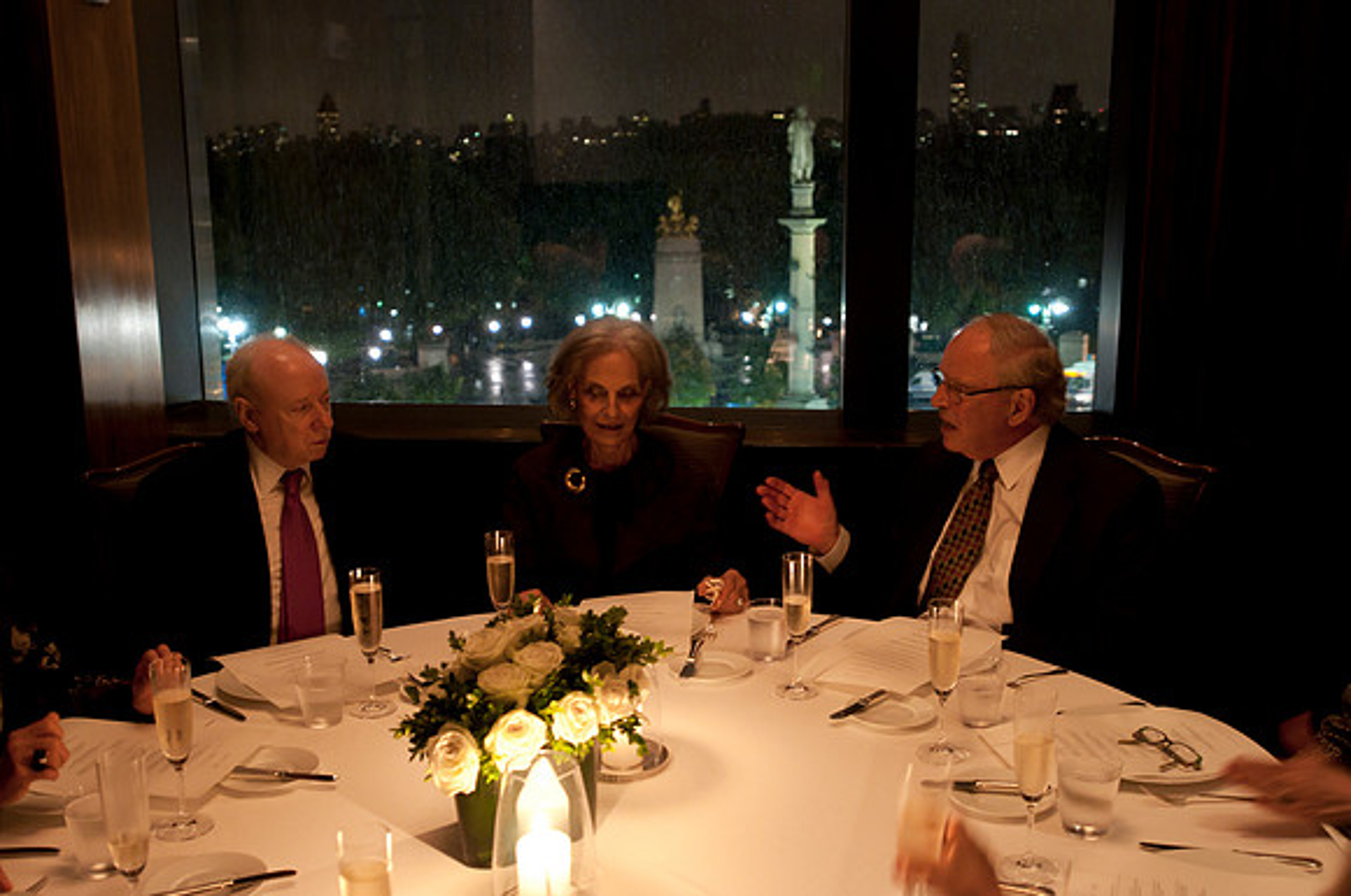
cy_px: 448
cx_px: 676
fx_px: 1349
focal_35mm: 36
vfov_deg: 36.8
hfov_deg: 53.2
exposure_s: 1/8
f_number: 2.8
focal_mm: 24
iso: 1000
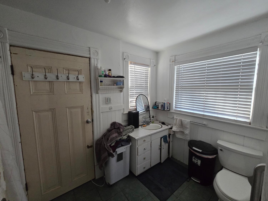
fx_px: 101
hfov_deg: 106.2
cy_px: 100
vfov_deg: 89.9
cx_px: 134
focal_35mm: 13
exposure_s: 1/60
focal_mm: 2.2
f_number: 2.2
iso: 500
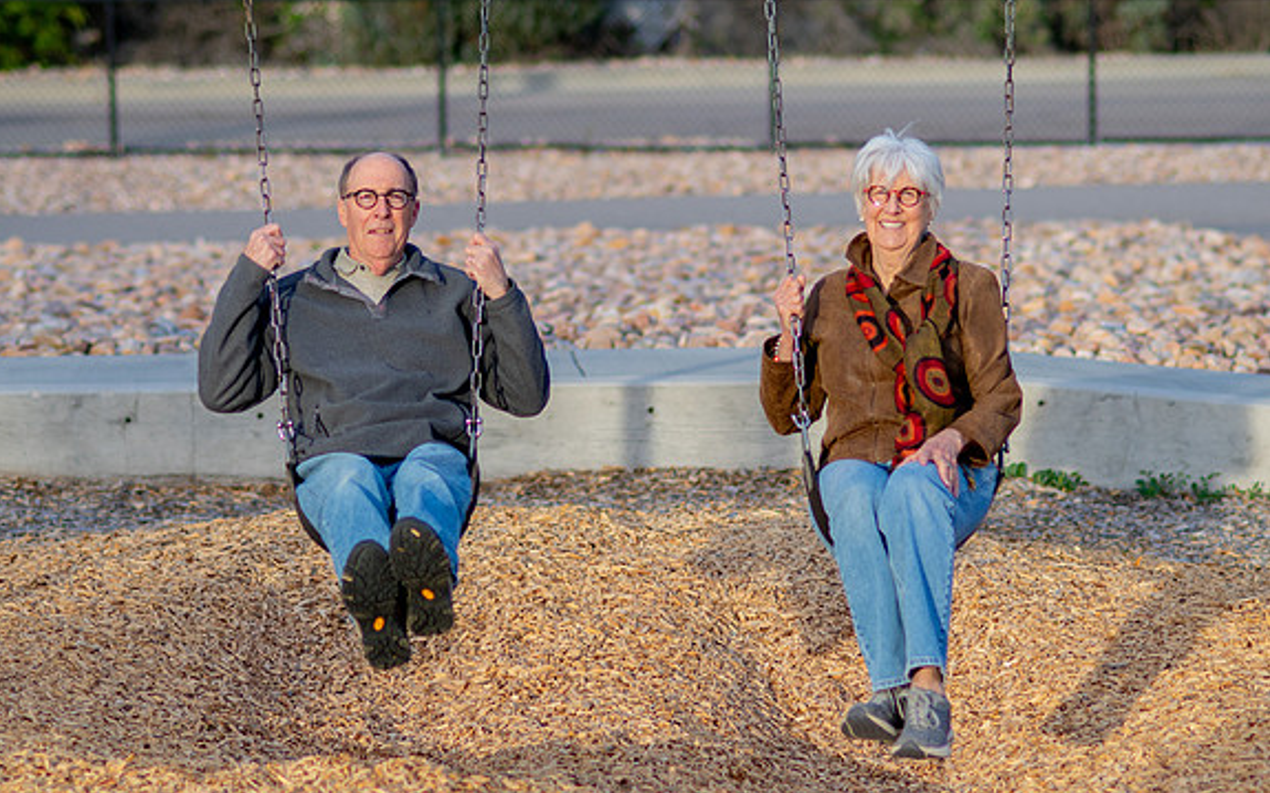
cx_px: 638
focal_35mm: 155
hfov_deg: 13.5
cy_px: 428
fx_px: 5363
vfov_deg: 8.5
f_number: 2.2
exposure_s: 1/1250
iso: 200
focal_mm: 85
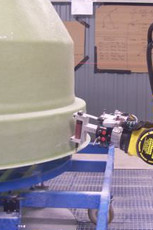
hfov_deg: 21.5
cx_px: 131
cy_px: 109
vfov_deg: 32.4
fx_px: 396
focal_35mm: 62
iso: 140
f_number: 2.8
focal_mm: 6.3
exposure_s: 1/8
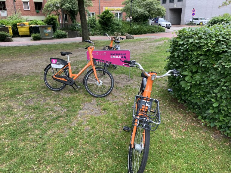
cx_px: 116
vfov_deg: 49.7
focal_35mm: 28
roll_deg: +1.0
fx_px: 187
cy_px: 86
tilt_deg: -19.3
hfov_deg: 63.4
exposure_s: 1/121
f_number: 1.8
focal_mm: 3.99
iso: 50
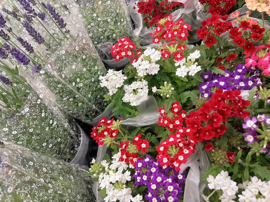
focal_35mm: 26
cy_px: 101
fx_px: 203
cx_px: 135
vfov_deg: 53.1
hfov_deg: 67.3
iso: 250
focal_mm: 5.96
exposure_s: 1/60
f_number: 1.6
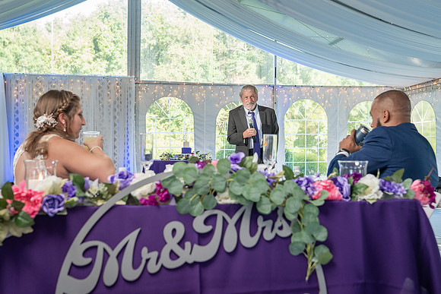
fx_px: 533
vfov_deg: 30.9
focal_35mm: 43
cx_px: 216
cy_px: 147
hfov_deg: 45.0
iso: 640
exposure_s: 1/200
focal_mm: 42
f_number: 4
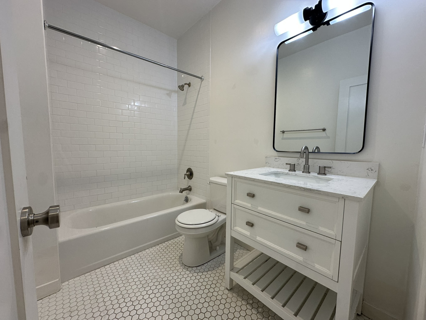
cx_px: 213
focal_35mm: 14
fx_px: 172
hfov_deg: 102.1
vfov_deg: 85.7
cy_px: 160
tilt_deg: -5.1
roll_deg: -0.5
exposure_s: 1/120
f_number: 2.2
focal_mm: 2.22
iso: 100
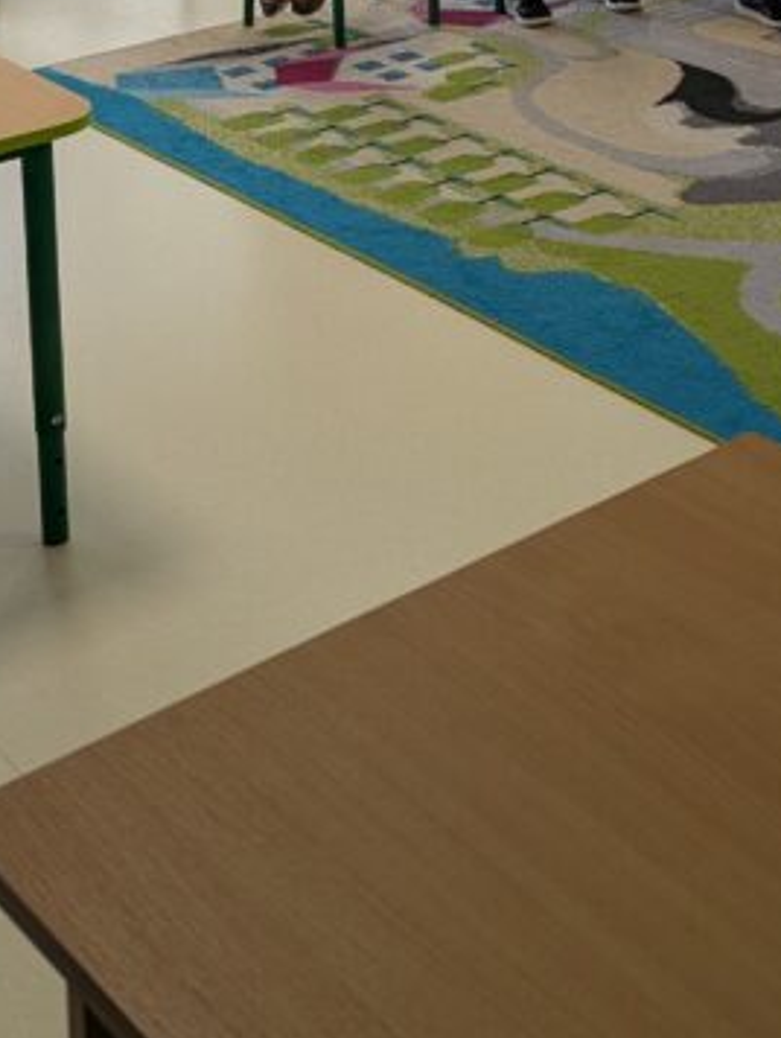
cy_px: -222
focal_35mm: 69
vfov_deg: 25.2
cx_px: 409
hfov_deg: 21.4
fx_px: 2071
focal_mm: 6.81
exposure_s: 1/175
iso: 39
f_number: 1.85
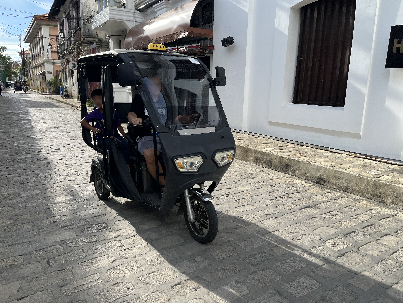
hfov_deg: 67.3
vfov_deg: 53.1
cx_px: 202
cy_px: 152
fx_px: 303
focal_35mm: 26
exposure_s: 1/1497
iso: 50
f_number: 1.6
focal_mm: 5.1
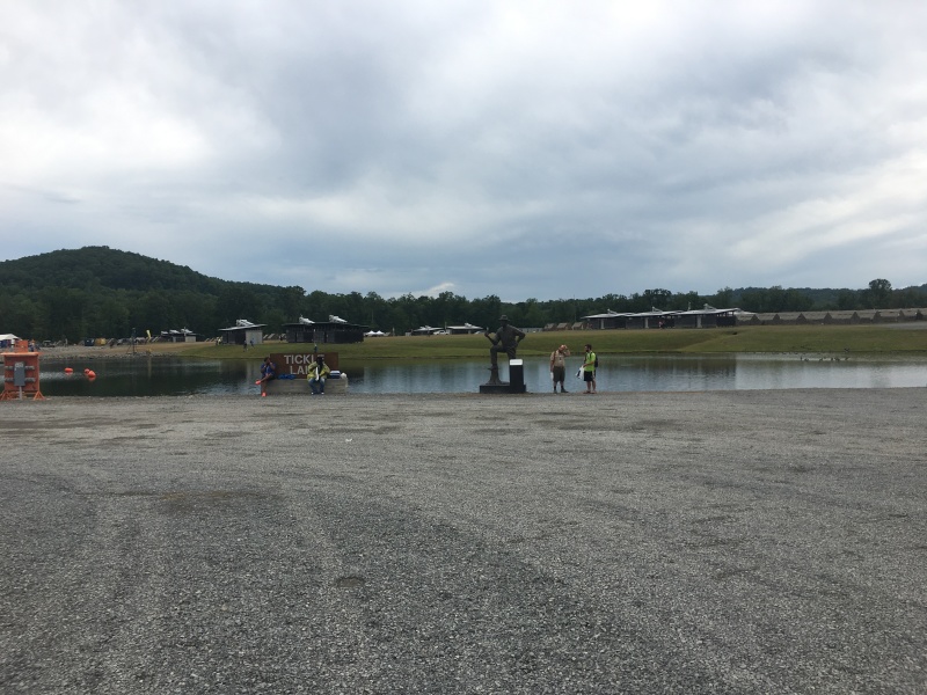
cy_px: 348
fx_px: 777
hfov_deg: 61.7
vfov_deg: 48.2
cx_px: 464
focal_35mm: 29
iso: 25
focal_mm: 4.15
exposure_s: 1/1570
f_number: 2.2
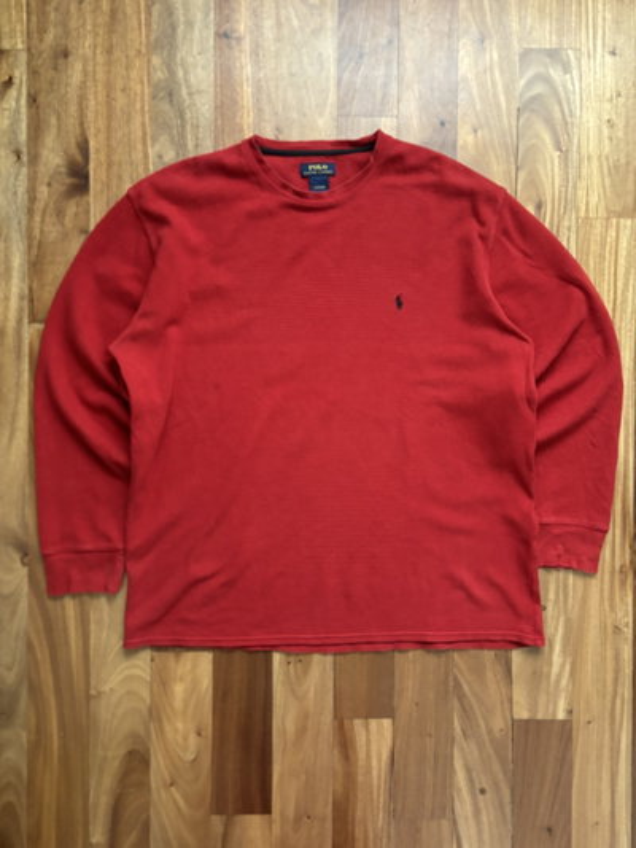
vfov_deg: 67.3
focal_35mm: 26
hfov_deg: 53.1
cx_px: 318
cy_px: 424
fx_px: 637
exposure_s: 1/60
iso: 400
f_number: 1.6
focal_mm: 5.96
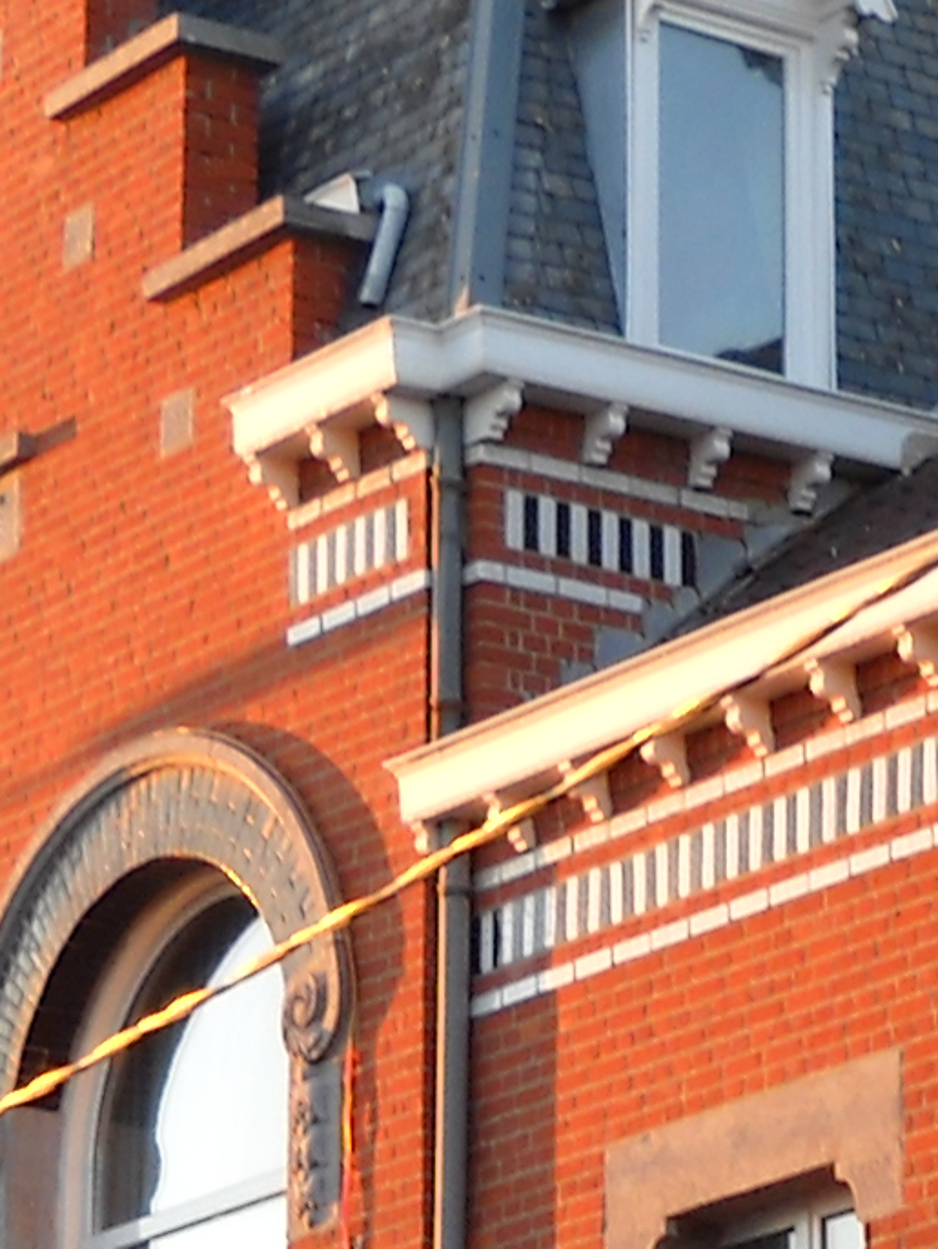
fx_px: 7041
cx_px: 973
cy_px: 1409
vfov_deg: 10.0
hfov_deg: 7.6
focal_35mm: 195
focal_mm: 6.72
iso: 64
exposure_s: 1/40
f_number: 3.1
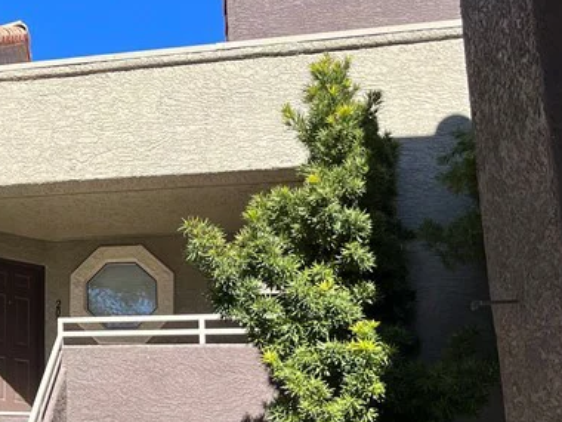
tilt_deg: +15.6
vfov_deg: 21.0
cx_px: -151
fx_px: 1136
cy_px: 241
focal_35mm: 70
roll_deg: -2.9
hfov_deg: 24.5
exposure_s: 1/1186
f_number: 1.6
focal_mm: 5.1
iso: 50
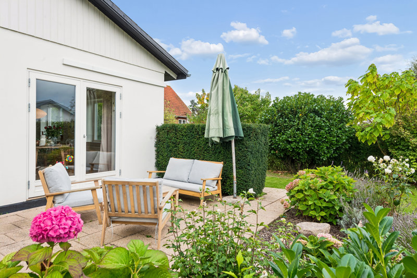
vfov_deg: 57.2
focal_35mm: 22
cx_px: 208
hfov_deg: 78.6
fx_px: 255
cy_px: 139
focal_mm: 22
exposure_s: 1/60
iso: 250
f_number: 9
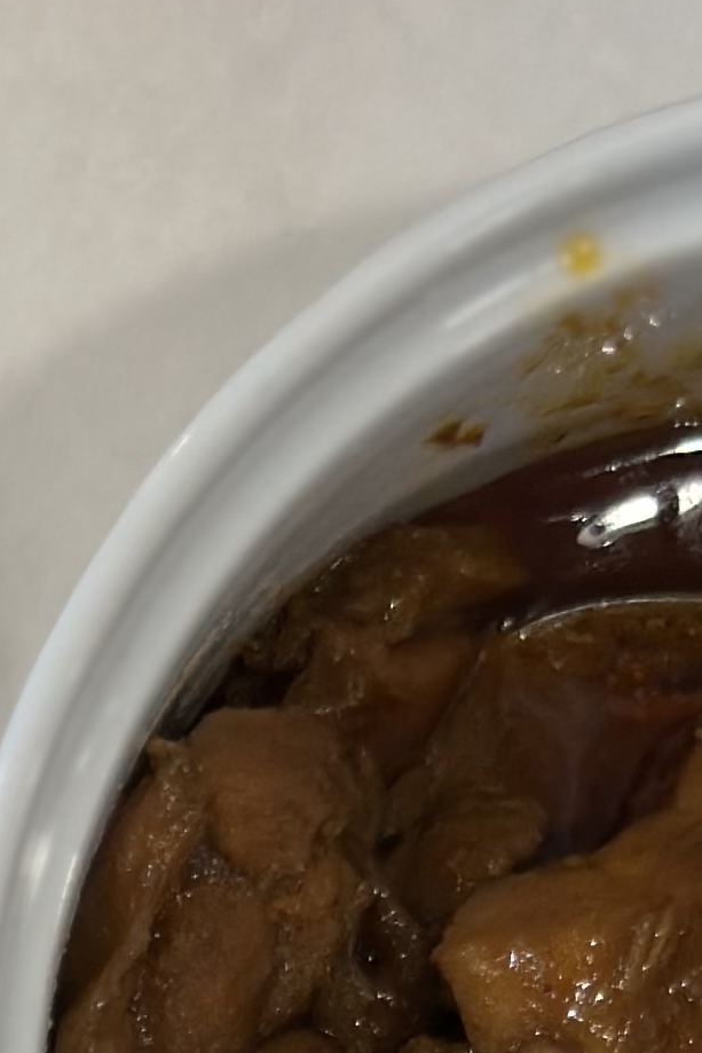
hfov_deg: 6.2
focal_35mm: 219
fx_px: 6403
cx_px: -395
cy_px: 2060
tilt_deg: -88.1
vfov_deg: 8.9
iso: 125
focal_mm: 6.86
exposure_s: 1/120
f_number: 1.78
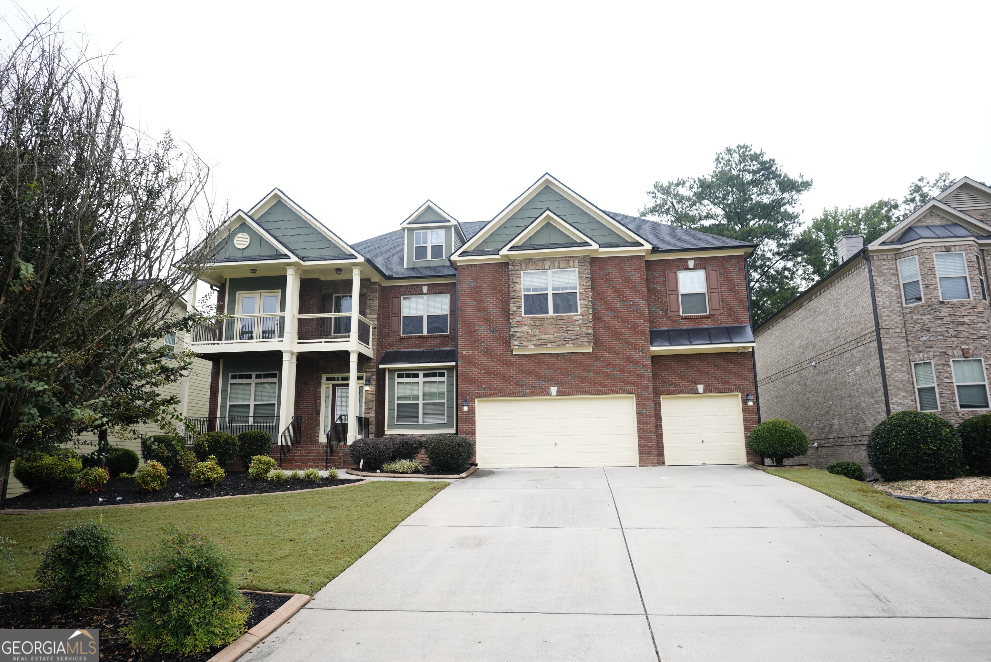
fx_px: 661
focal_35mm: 24
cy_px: 331
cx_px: 496
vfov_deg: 53.2
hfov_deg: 73.7
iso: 1250
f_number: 3.5
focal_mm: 24
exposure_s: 1/1600
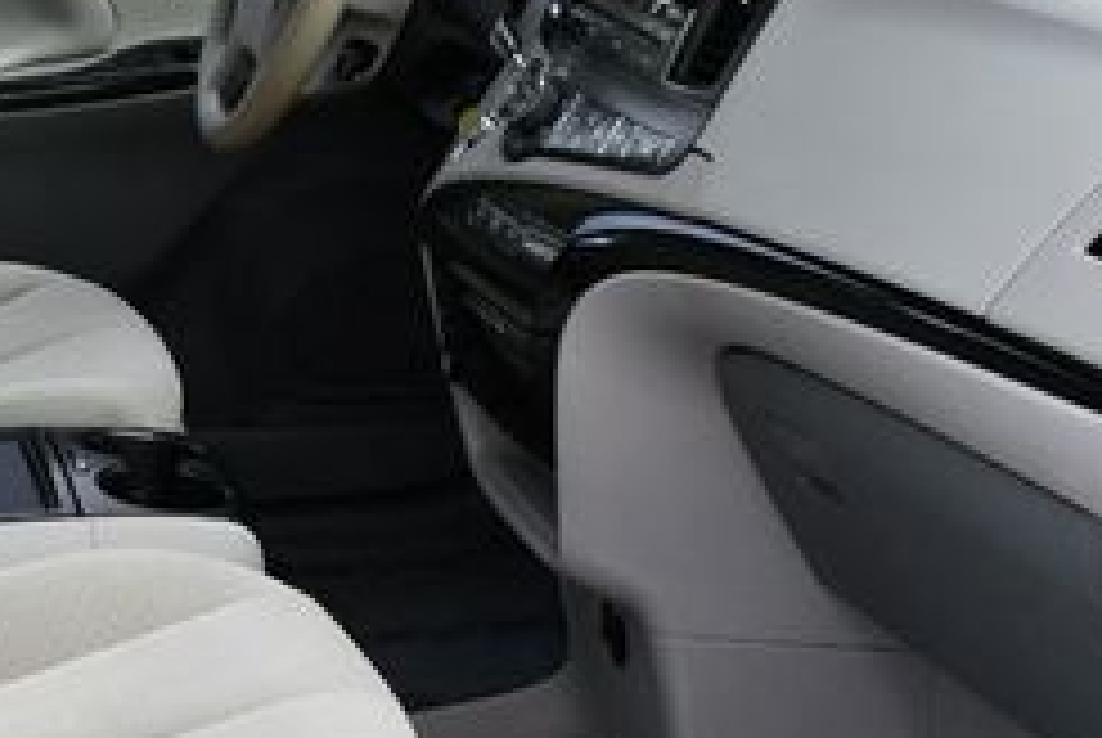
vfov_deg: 14.5
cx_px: 261
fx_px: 2881
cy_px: 540
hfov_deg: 21.5
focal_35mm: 94
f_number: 5.6
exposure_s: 1/250
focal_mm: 18
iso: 220
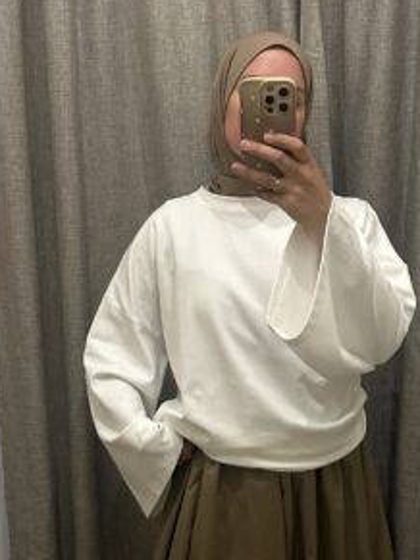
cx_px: 212
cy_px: 417
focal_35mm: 55
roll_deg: +0.3
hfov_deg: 26.5
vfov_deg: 34.3
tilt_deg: -17.6
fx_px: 890
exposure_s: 1/60
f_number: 1.78
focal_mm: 6.86
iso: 320
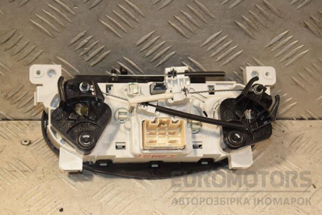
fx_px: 778
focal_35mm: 87
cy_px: 108
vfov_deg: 15.7
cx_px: 161
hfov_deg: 23.4
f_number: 6.3
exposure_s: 1/200
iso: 800
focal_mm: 58
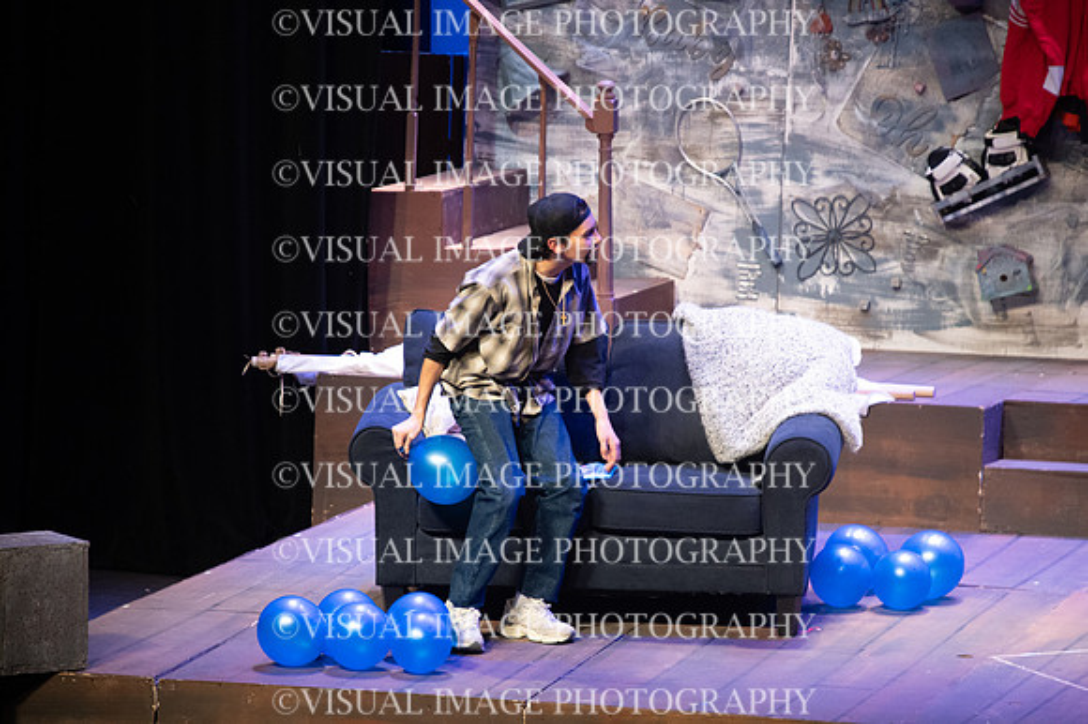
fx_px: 11175
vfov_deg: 3.7
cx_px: 544
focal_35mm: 370
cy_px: 362
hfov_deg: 5.6
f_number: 6.3
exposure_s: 1/160
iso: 5600
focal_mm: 370
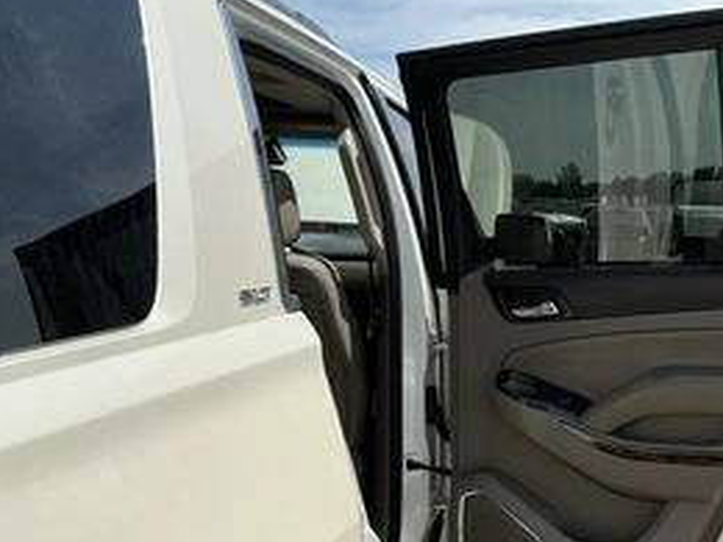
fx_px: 898
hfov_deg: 43.7
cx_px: 412
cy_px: 339
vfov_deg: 33.4
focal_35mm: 43
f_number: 1.8
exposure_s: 1/3125
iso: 25
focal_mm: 3
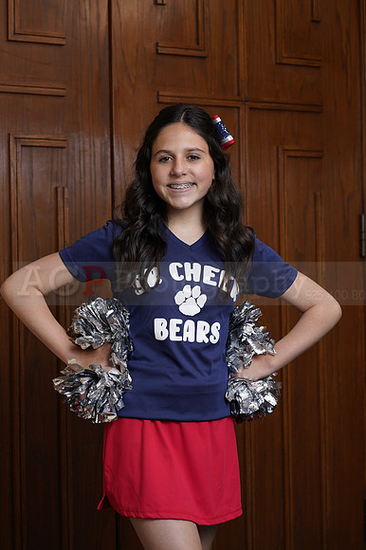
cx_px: 183
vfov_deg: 23.9
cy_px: 275
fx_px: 1298
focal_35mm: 85
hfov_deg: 16.1
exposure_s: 1/250
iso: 200
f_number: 5.6
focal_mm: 85
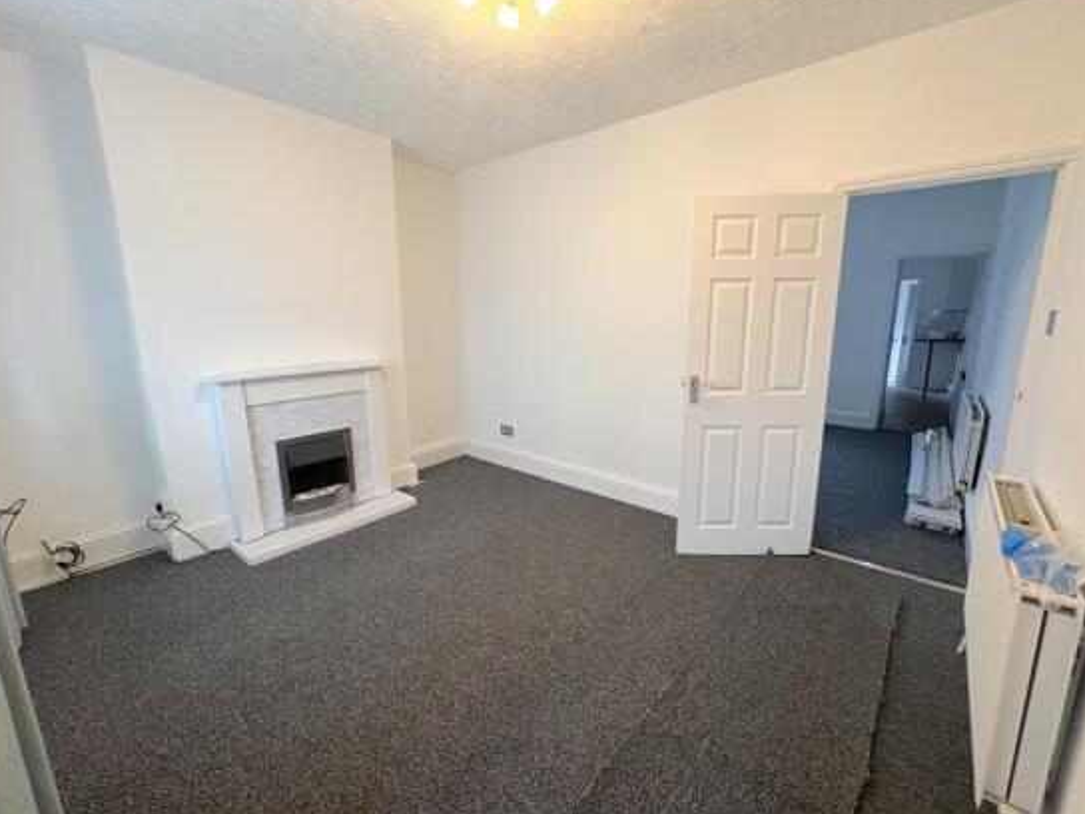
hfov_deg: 98.1
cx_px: 557
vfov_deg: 81.7
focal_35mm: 15
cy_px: 408
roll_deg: +0.5
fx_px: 470
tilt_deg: -11.4
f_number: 2.2
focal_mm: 2.22
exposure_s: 1/86
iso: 250
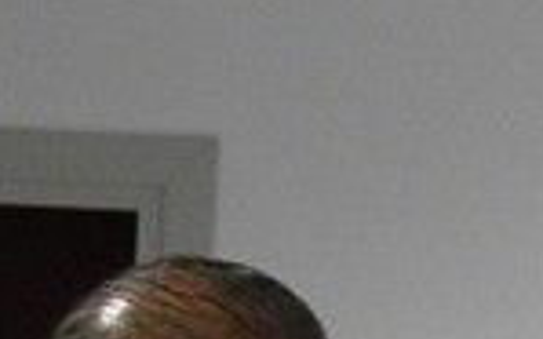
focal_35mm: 664
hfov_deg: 3.1
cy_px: 425
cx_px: 1075
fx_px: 9823
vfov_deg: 2.0
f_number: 4
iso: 500
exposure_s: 1/60
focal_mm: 25.4
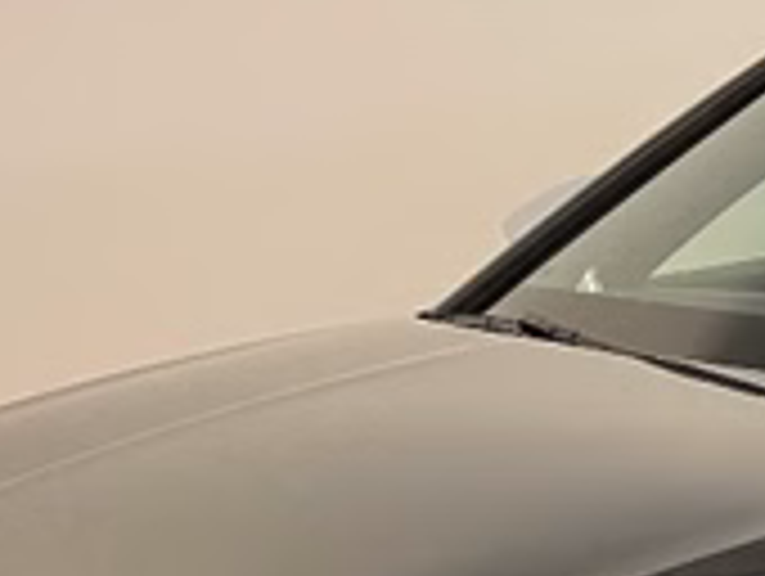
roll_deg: -0.6
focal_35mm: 122
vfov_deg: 11.4
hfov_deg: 15.6
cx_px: 909
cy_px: 1022
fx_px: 2700
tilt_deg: -20.8
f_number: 1.6
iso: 160
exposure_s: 1/50
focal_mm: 4.2
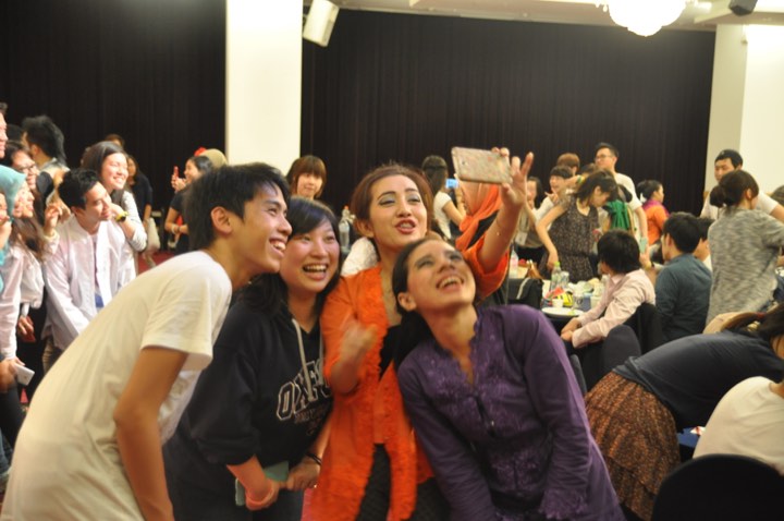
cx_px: 392
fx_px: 979
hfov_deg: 43.7
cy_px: 260
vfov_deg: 29.8
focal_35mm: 45
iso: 1000
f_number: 2.8
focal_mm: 30
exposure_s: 1/30
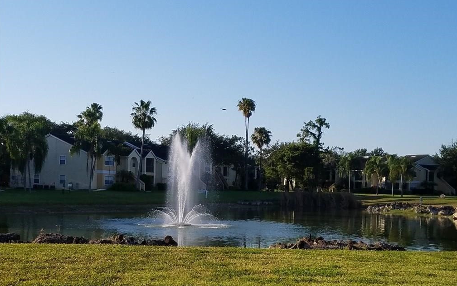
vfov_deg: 44.5
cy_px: 153
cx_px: 231
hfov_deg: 66.5
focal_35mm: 28
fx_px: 349
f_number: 1.7
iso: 50
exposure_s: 1/2536
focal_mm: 4.2
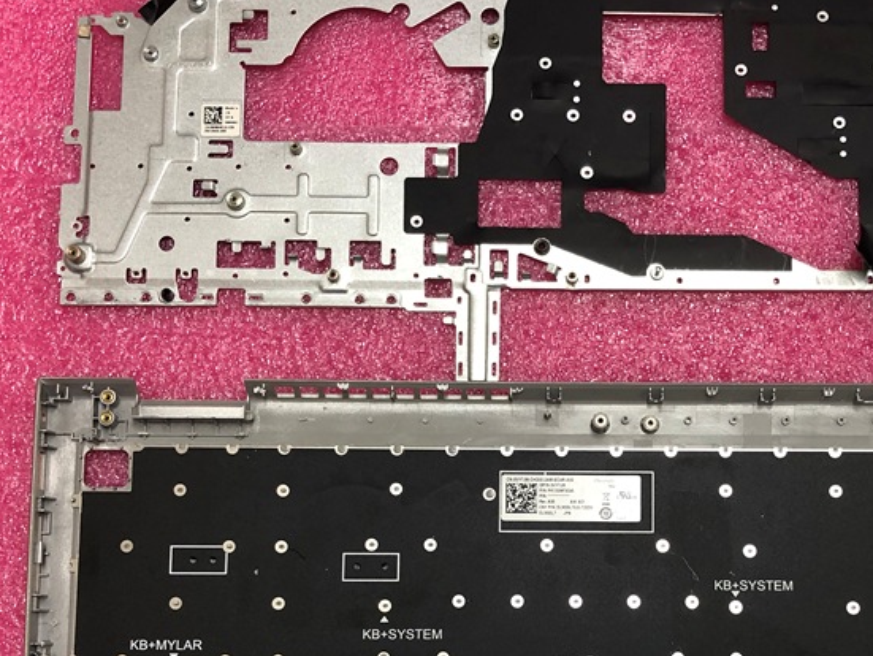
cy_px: 531
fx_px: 1312
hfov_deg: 36.4
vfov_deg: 27.5
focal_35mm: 52
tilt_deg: -84.5
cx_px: 589
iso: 40
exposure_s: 1/20
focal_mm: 3.99
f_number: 1.8
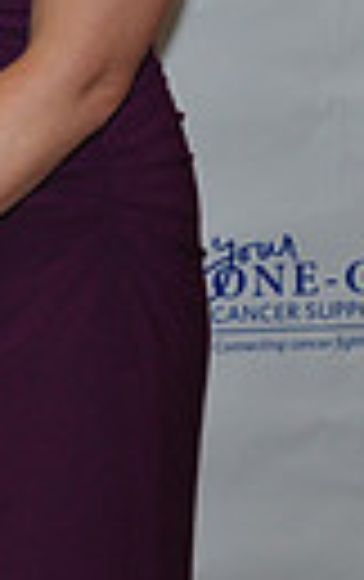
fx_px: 3464
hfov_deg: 5.5
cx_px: -822
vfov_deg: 9.4
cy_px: -124
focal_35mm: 219
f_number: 5.6
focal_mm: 32
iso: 640
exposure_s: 1/60
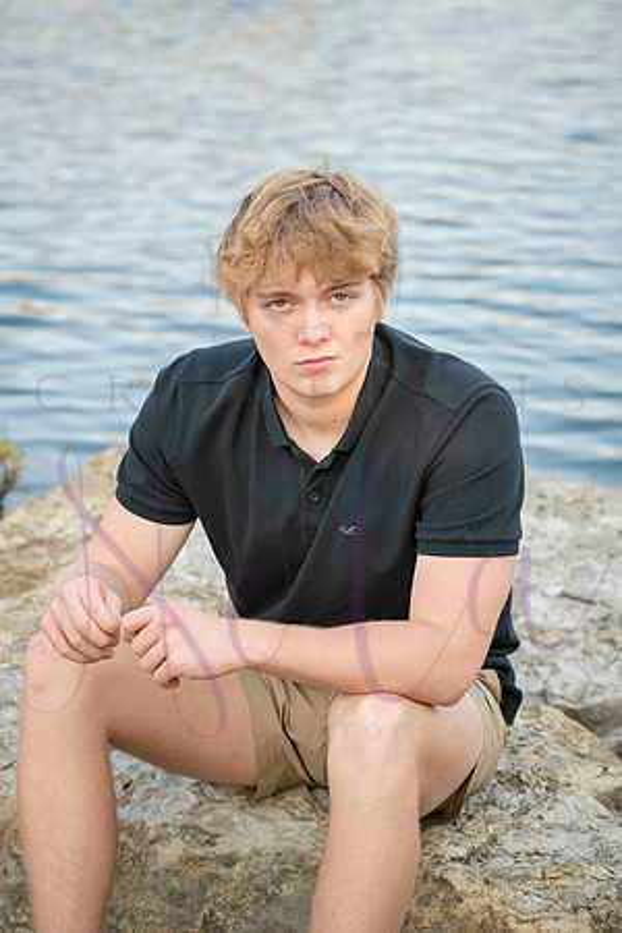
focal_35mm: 92
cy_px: 466
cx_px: 311
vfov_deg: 22.1
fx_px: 2384
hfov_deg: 14.9
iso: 800
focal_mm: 92
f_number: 6.3
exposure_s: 1/640
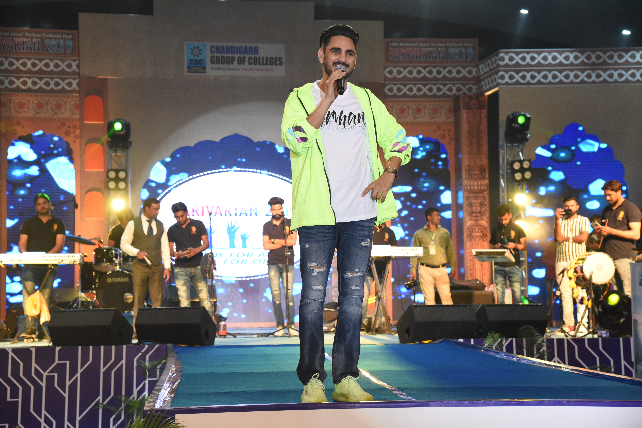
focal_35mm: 70
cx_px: 321
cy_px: 214
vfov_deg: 19.5
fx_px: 1249
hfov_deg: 28.8
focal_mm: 70
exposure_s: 1/200
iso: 3200
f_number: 5.6
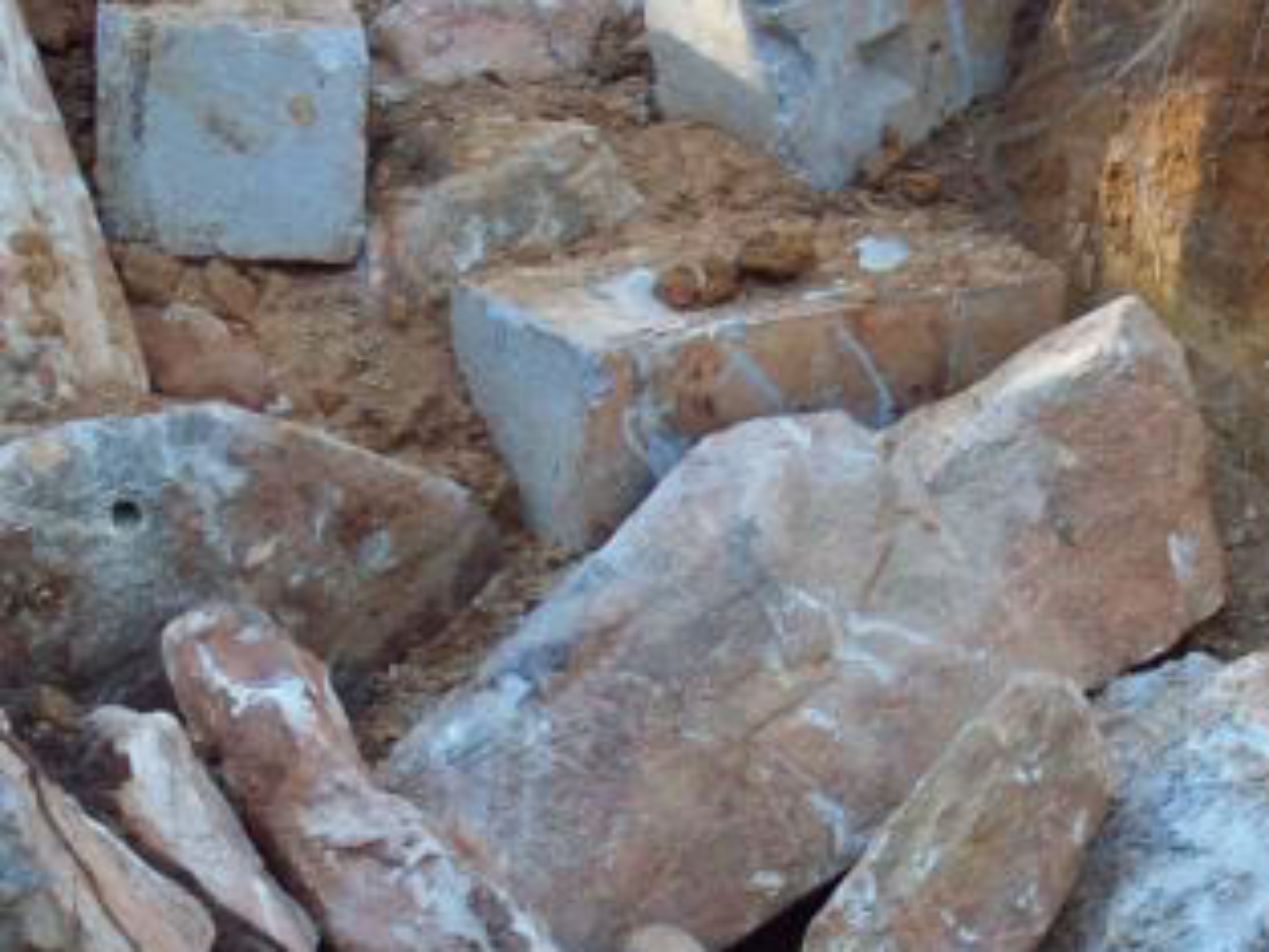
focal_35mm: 121
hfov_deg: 16.2
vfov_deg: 12.2
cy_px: 741
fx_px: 4437
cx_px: 843
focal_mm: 6.2
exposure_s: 1/128
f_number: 2.8
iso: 116
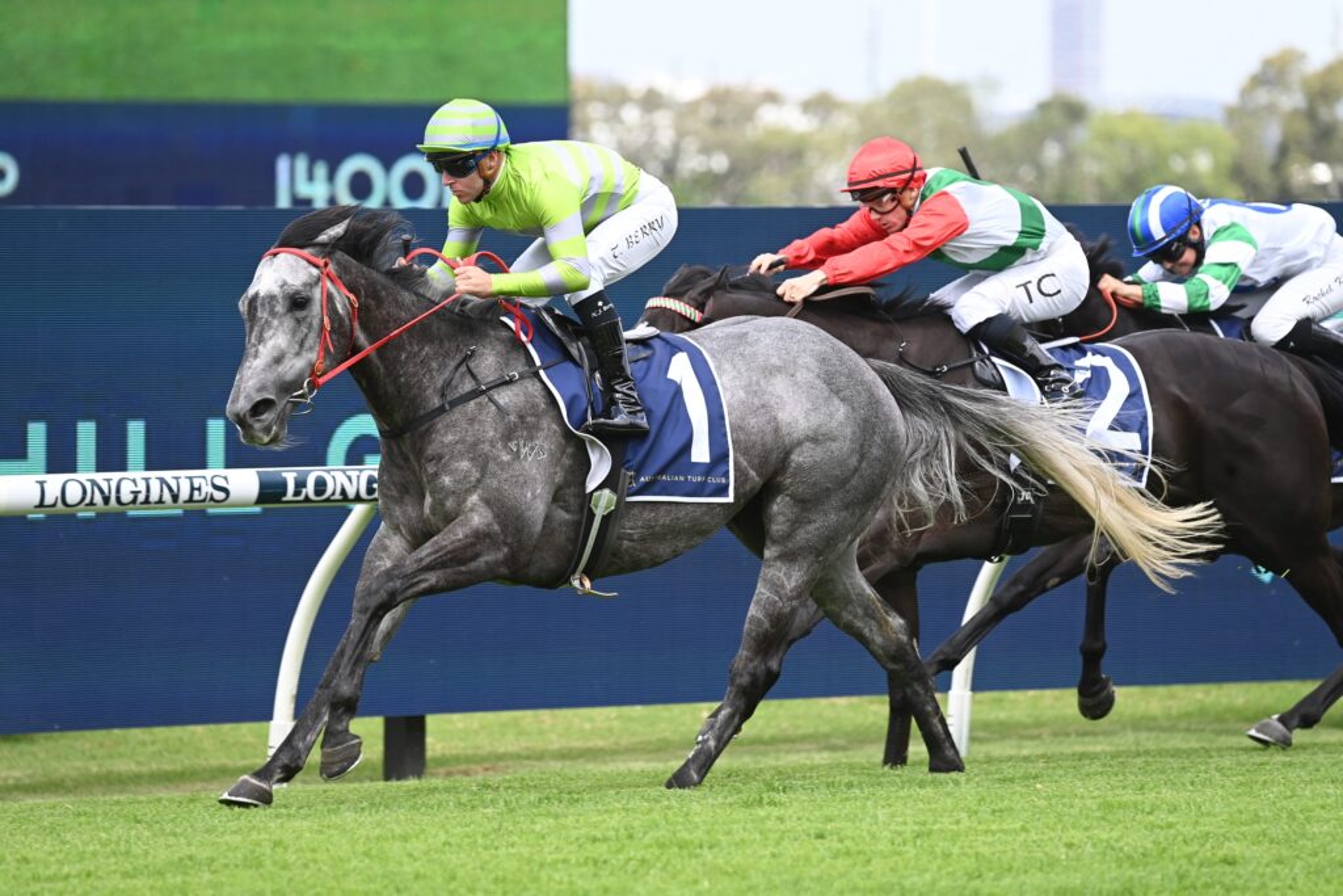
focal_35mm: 310
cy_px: 448
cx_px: 672
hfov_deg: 6.6
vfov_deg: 4.4
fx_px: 11566
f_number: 5.6
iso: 900
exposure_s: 1/1600
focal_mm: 310
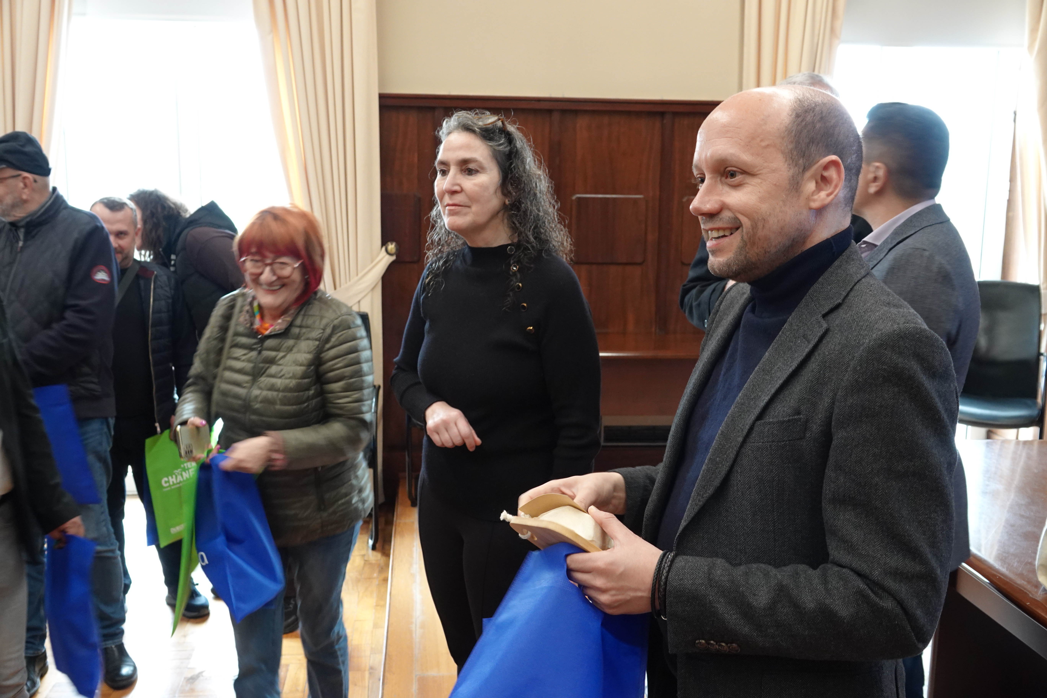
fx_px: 1018
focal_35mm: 35
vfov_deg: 37.9
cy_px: 349
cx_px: 524
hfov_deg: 54.4
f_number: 3.2
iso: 800
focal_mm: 12.96
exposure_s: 1/20
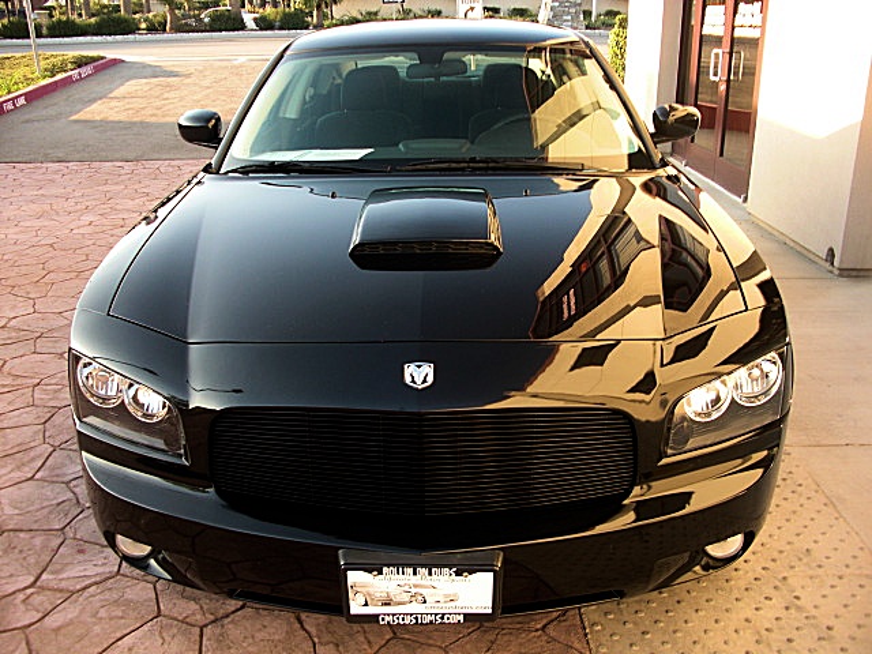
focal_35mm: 36
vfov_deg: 39.7
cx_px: 436
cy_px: 327
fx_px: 907
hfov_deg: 51.4
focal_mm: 6.3
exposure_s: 1/80
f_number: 2.8
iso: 50
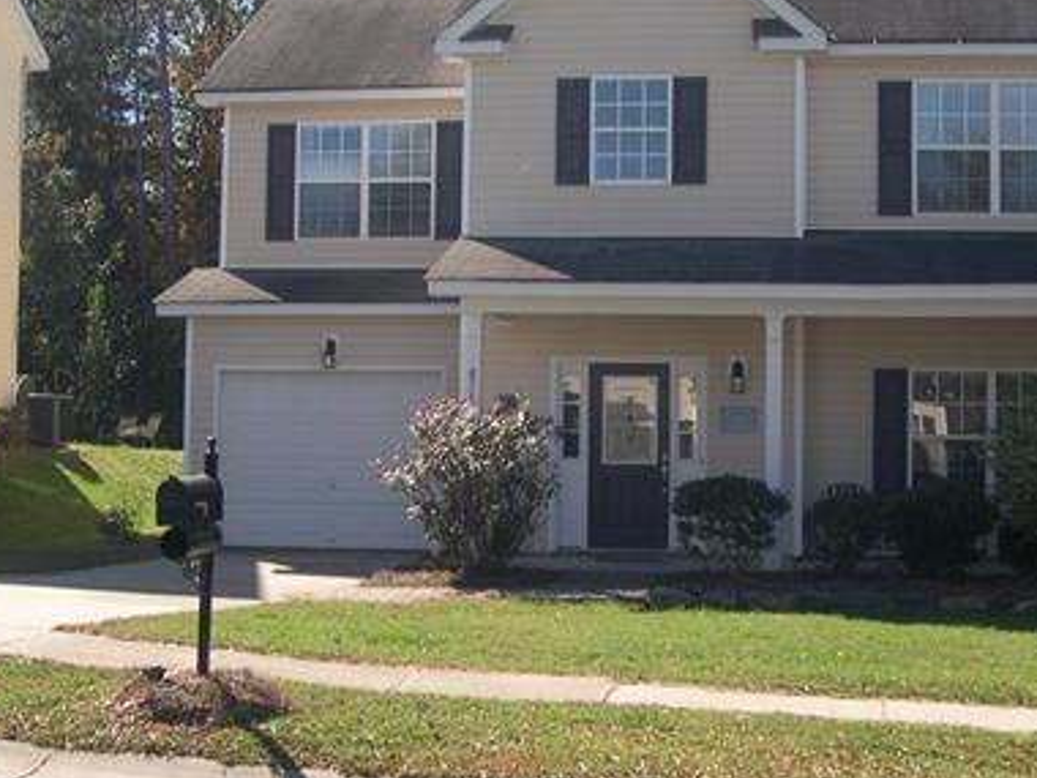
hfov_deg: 30.2
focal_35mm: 64
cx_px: 619
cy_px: 349
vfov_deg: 22.9
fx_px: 1917
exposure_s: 1/111
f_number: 7.6
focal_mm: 8
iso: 100
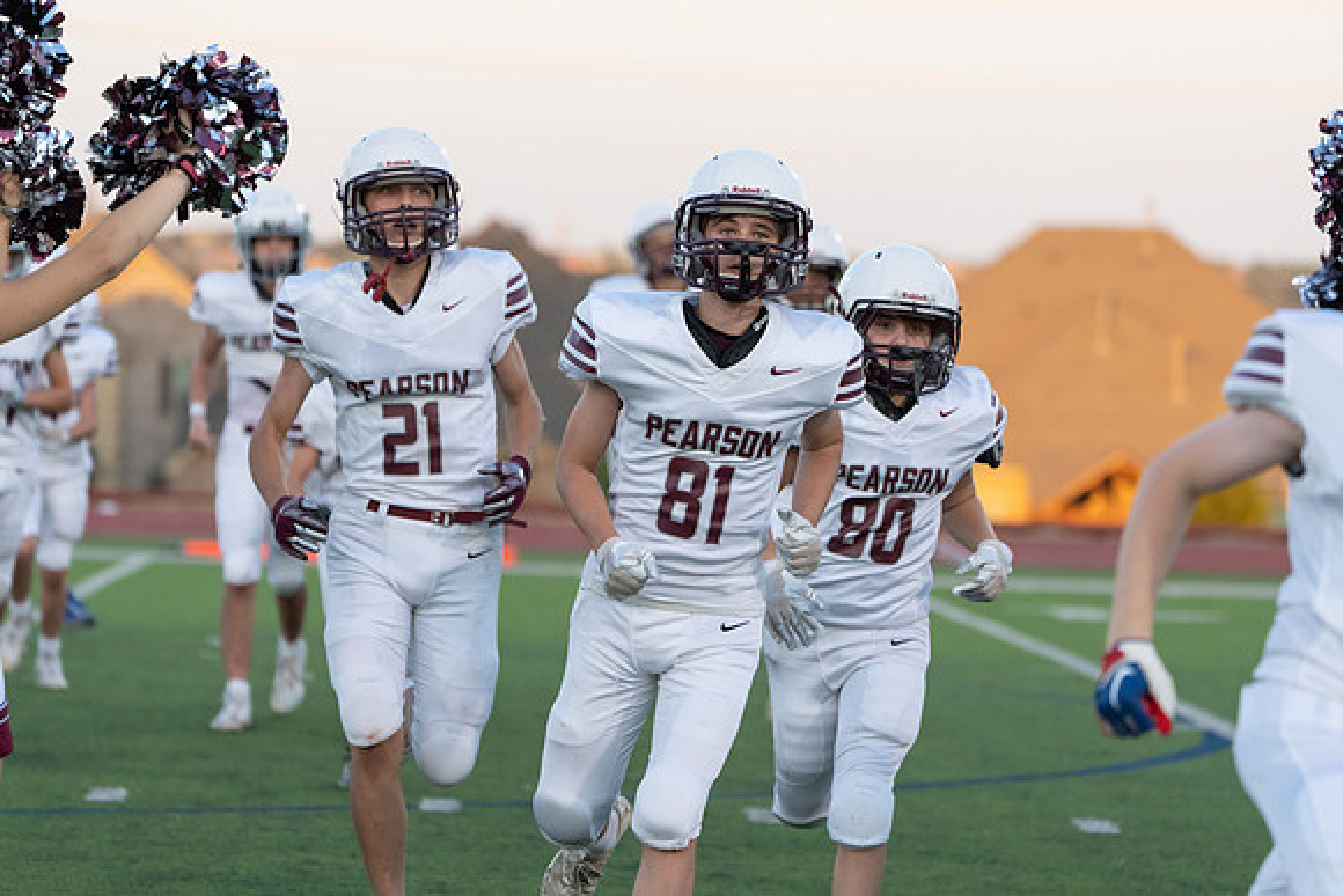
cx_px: 672
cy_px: 448
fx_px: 8768
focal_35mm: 235
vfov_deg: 5.9
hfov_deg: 8.8
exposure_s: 1/1000
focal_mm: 235
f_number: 5.6
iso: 1600
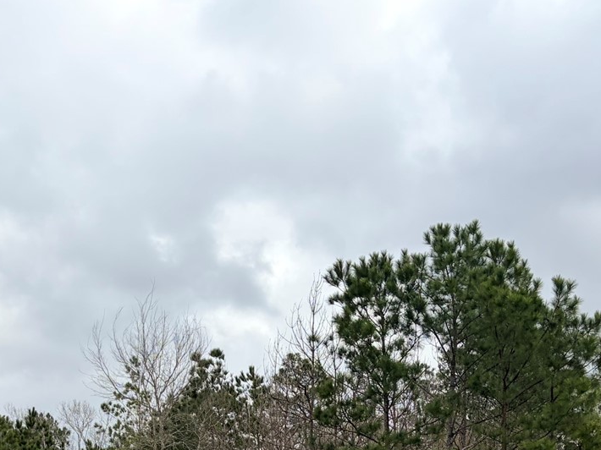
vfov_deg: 18.1
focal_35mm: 75
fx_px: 1302
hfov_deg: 25.6
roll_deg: +0.3
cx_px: 130
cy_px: 606
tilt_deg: +2.7
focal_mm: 5.96
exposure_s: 1/2865
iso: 50
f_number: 1.6
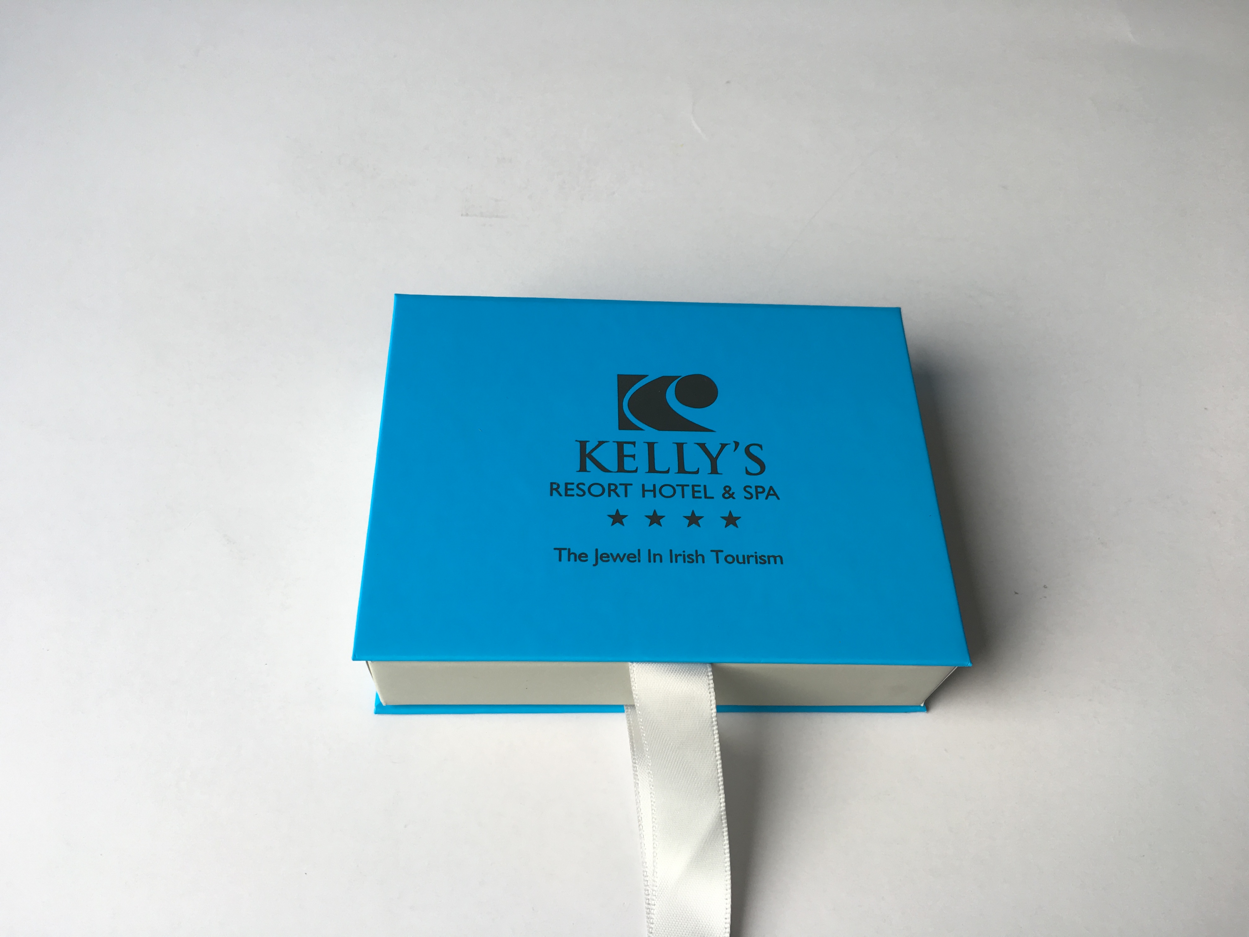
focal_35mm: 29
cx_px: 624
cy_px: 468
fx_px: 1046
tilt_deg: -58.0
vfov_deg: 48.2
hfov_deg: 61.7
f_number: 2.2
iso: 25
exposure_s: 1/50
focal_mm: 4.15
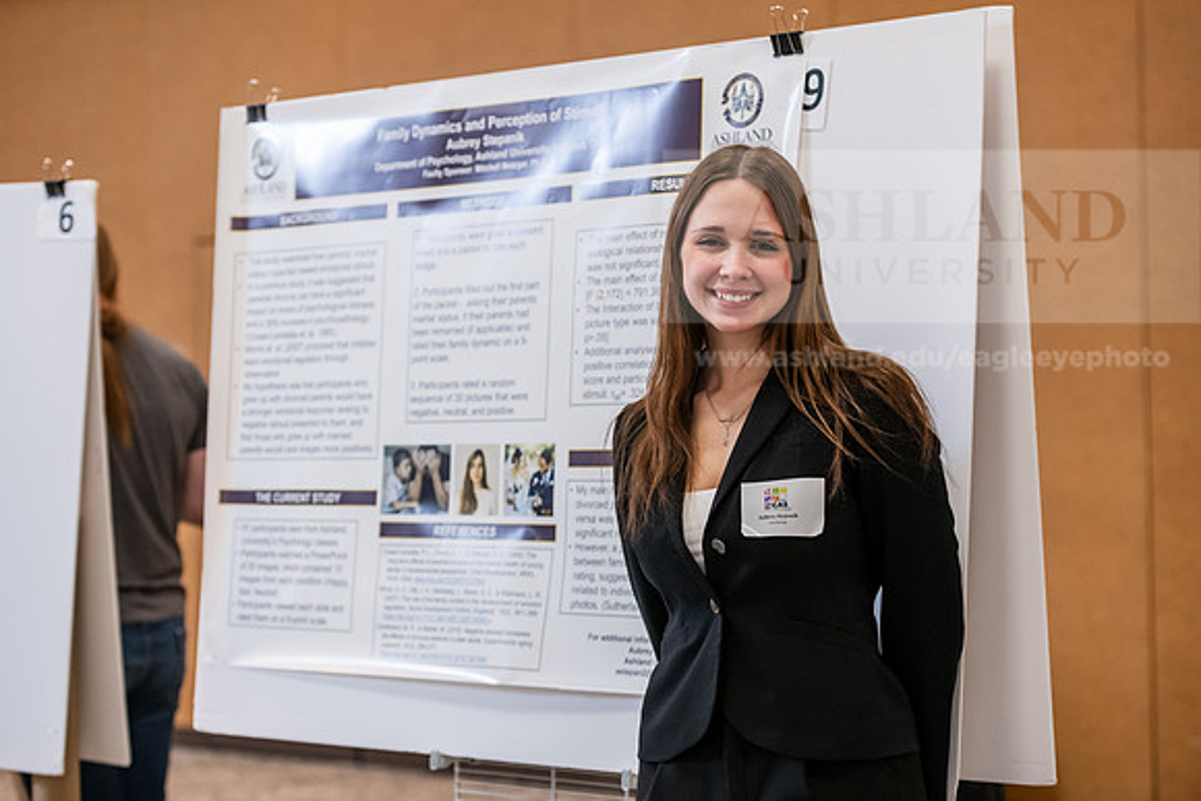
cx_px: 600
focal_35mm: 86
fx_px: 2870
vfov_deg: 15.9
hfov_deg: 23.6
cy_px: 400
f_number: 3.5
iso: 2000
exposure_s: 1/200
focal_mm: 86
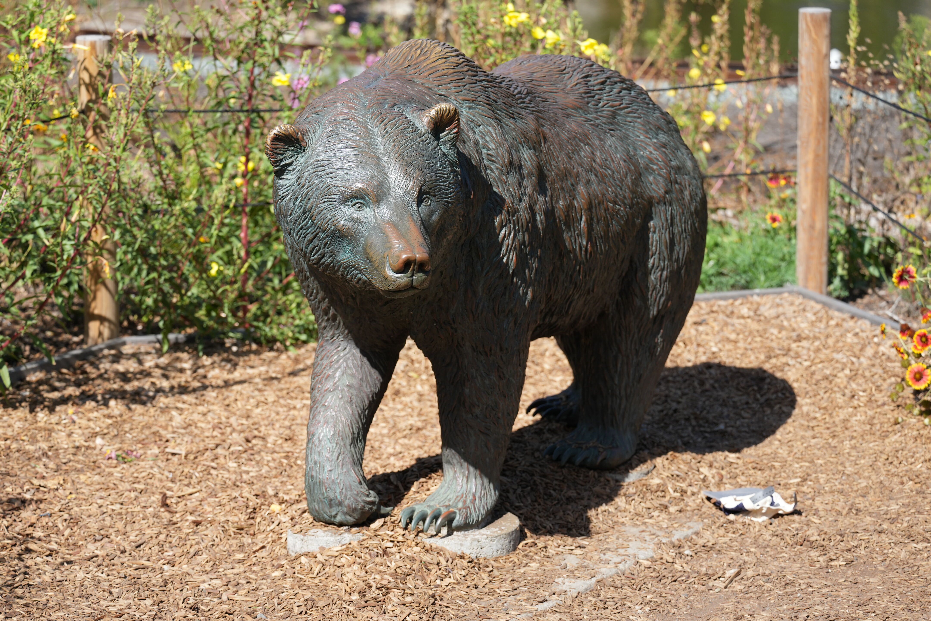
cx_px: 466
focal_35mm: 100
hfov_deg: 20.4
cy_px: 310
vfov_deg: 13.7
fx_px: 2586
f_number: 4.5
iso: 400
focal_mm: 100
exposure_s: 1/1250
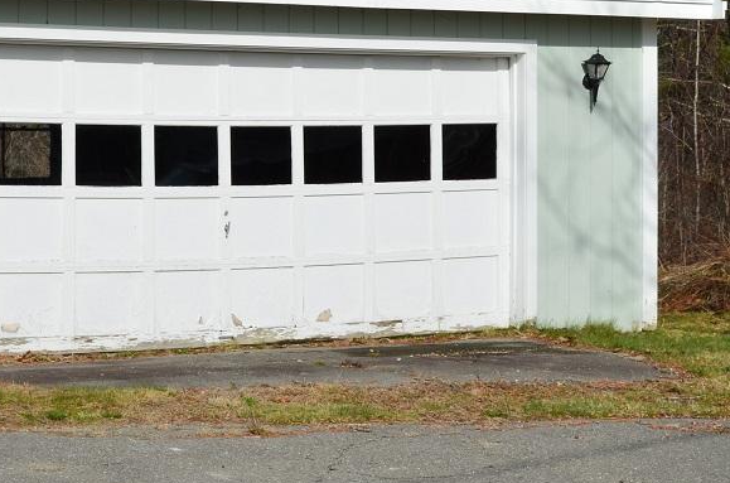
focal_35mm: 96
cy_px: 104
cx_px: 188
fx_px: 1944
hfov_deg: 21.1
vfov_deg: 14.1
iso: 100
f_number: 11
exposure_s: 1/160
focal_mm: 29
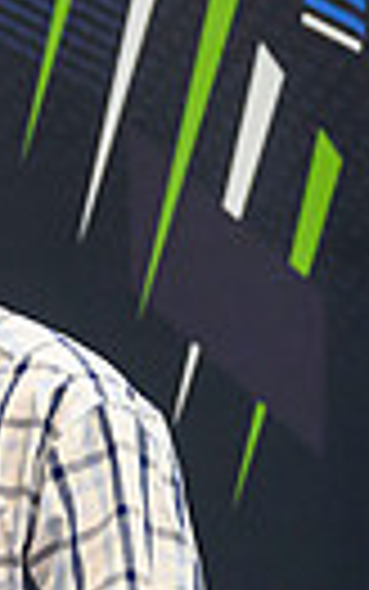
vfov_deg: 8.0
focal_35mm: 262
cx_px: -493
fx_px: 4211
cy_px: 607
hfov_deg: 4.9
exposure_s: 1/250
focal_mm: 45
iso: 4000
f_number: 3.5
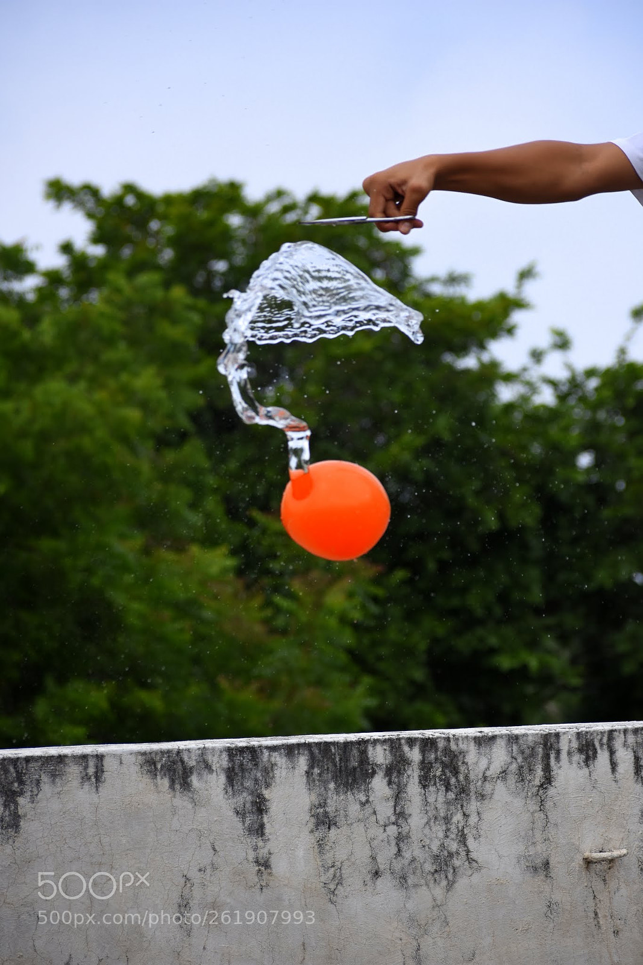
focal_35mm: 129
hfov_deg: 10.6
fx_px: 3455
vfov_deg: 15.9
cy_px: 482
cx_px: 322
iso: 400
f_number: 4.2
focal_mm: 86
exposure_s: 1/3200
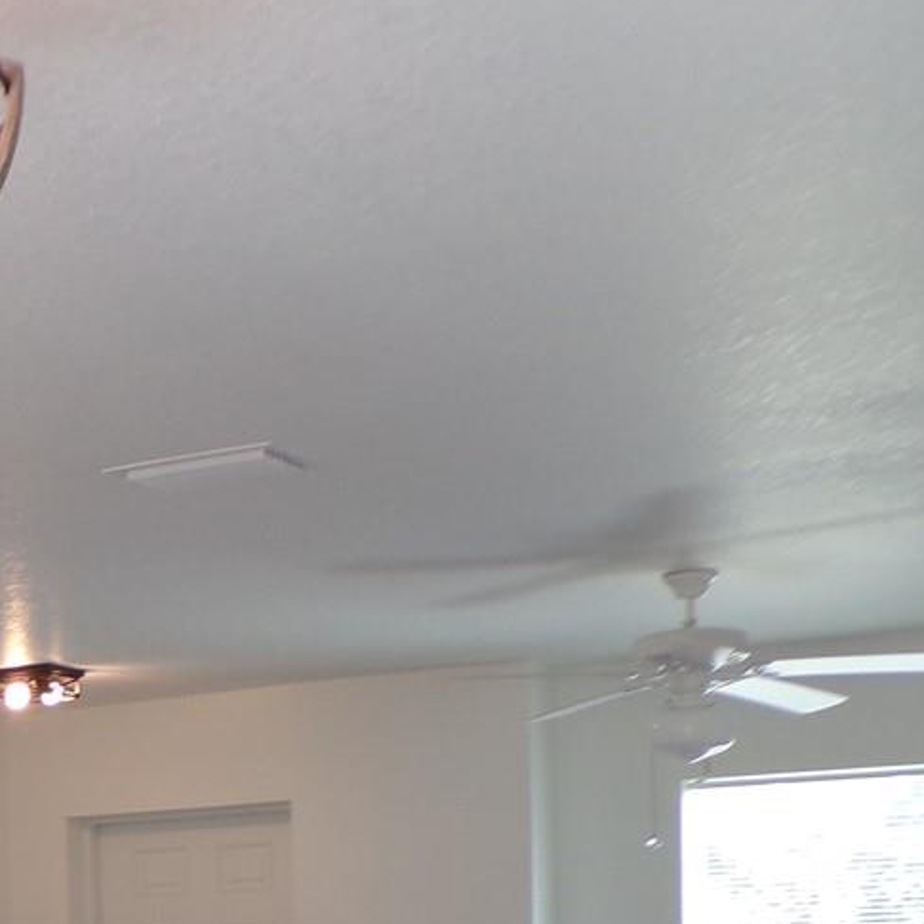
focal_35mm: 70
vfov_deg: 23.0
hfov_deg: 23.2
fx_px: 2114
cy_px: 1042
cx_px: -93
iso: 100
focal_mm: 4.3
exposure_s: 1/58
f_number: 3
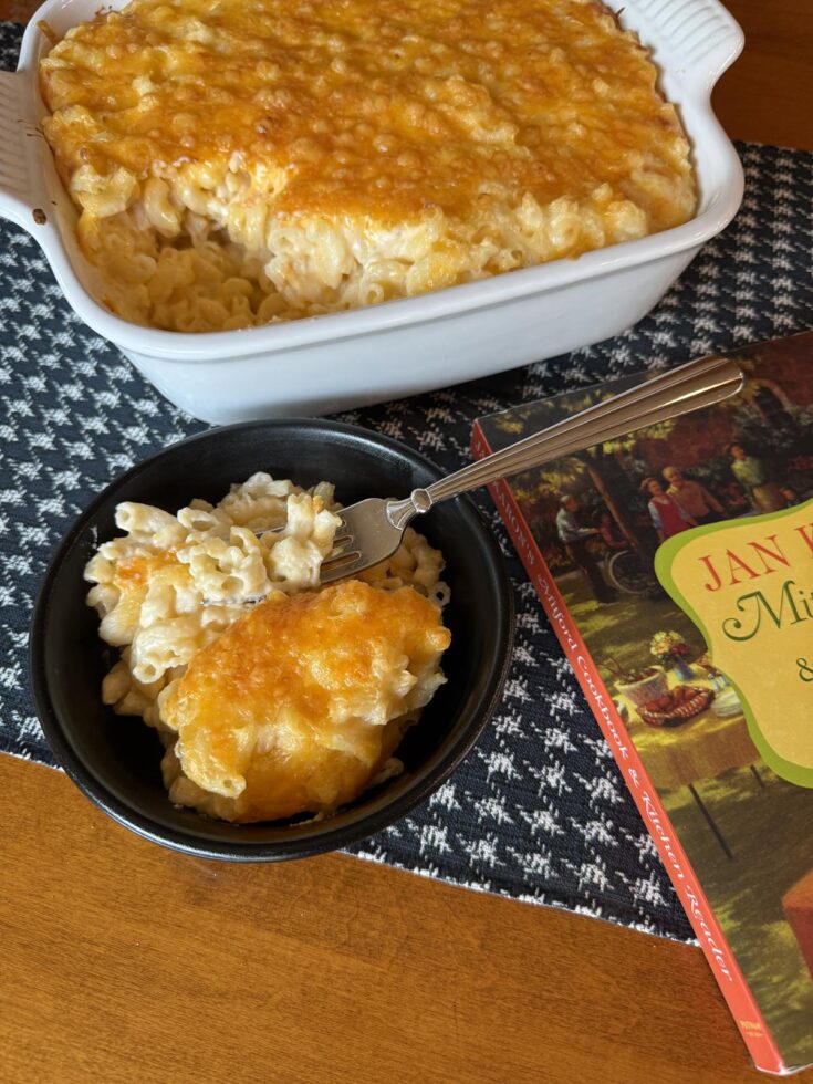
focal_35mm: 24
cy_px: 542
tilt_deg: -59.6
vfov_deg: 71.6
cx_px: 406
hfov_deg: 56.8
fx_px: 752
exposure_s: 1/120
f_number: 1.78
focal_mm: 6.76
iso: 125
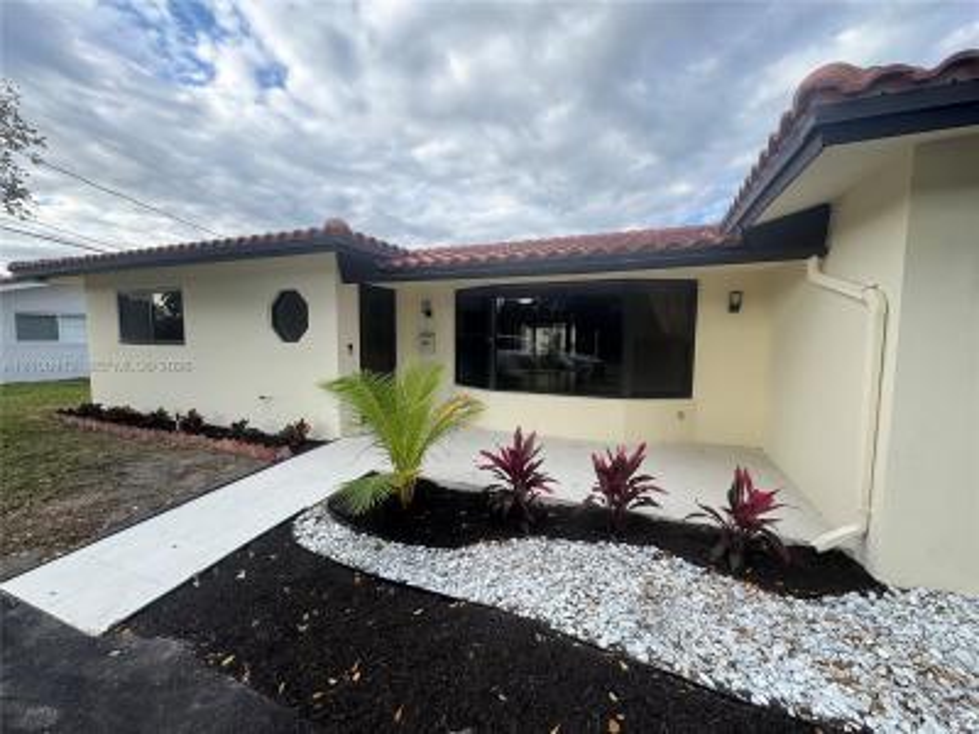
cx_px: 490
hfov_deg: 102.1
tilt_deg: -3.2
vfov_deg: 85.7
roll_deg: -0.2
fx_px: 396
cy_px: 367
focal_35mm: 14
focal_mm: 2.22
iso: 40
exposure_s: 1/445
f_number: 2.2
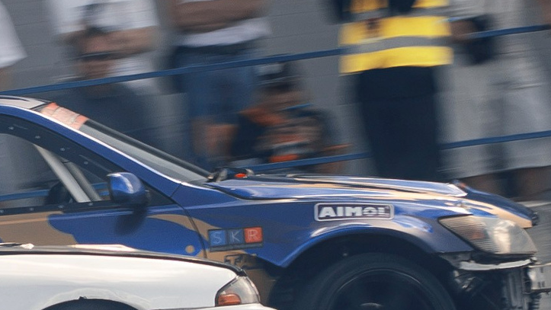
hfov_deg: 1.5
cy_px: 249
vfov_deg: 0.8
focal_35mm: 1452
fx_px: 21218
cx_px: -97
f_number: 10
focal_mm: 200
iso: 200
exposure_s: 1/125
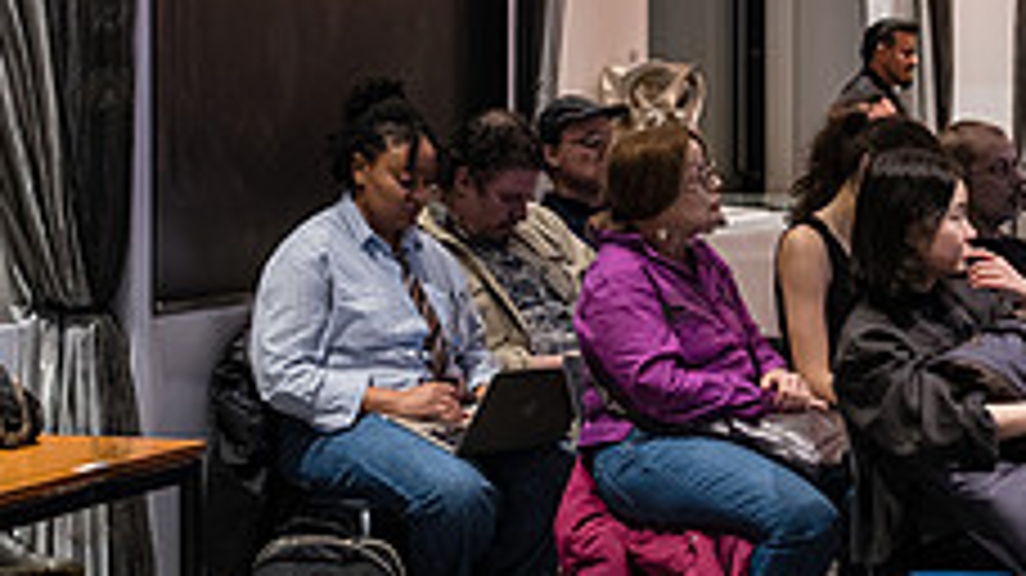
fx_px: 2991
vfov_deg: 11.0
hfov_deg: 19.4
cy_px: 249
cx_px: 727
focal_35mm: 110
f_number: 3.5
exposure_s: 1/160
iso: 5000
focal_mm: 39
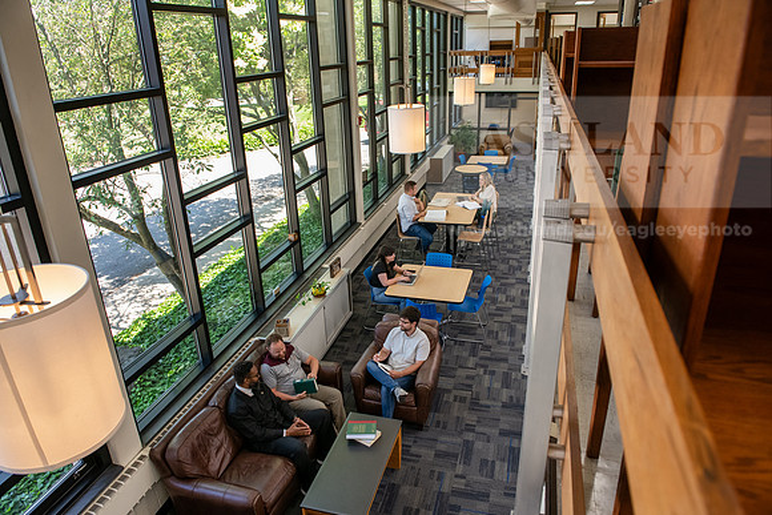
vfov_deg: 53.2
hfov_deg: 73.7
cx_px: 386
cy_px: 258
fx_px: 515
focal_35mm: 24
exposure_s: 1/160
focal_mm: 24
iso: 1600
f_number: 5
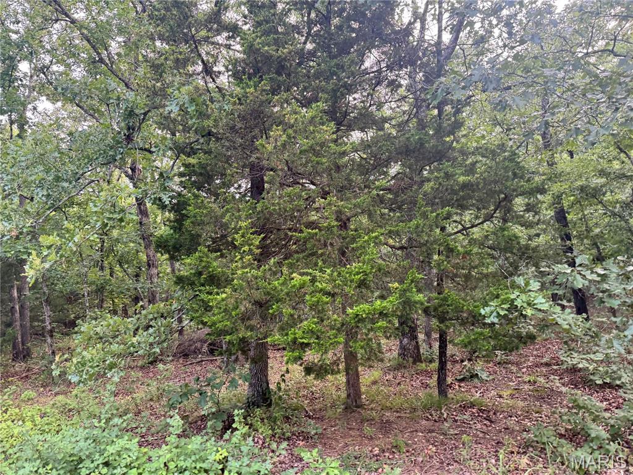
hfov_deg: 71.6
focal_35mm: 24
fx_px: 439
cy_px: 238
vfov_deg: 56.8
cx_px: 316
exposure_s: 1/121
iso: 160
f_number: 1.78
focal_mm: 6.76
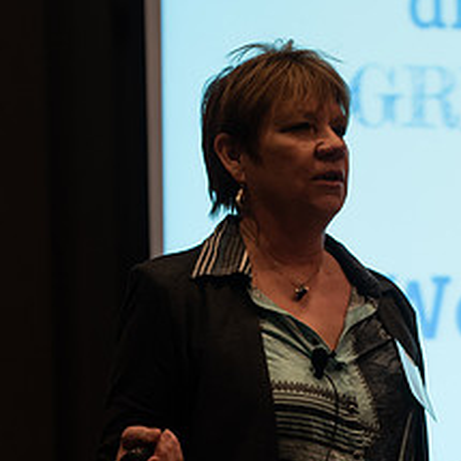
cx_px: 433
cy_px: 241
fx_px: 3526
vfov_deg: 7.5
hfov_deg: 7.5
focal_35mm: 234
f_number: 3.5
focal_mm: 102
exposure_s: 1/160
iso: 800
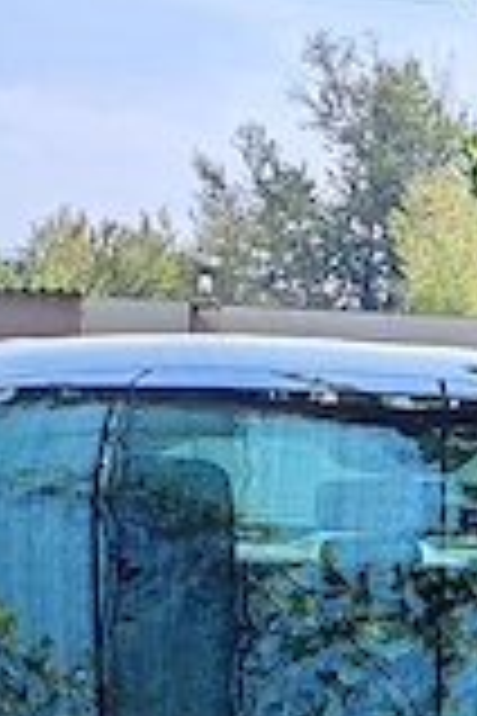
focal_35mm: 141
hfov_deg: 9.5
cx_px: 648
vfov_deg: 13.6
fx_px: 2802
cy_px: 1103
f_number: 1.9
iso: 50
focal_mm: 6.12
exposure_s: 1/220
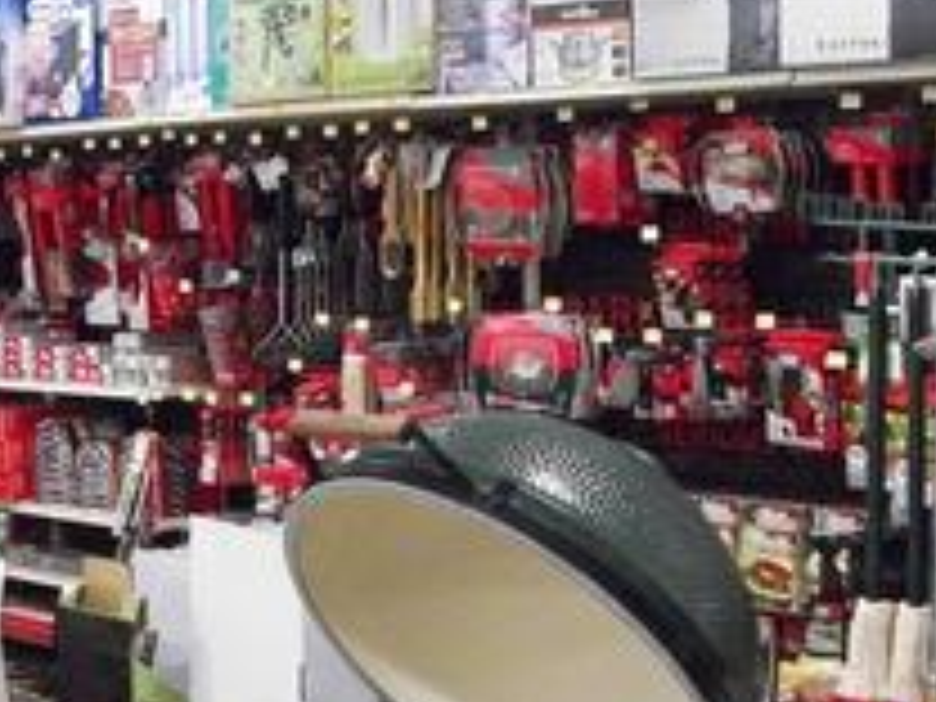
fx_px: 1947
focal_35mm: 72
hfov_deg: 26.8
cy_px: 472
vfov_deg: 20.4
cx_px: 655
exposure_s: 1/80
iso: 640
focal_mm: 5.7
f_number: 2.9
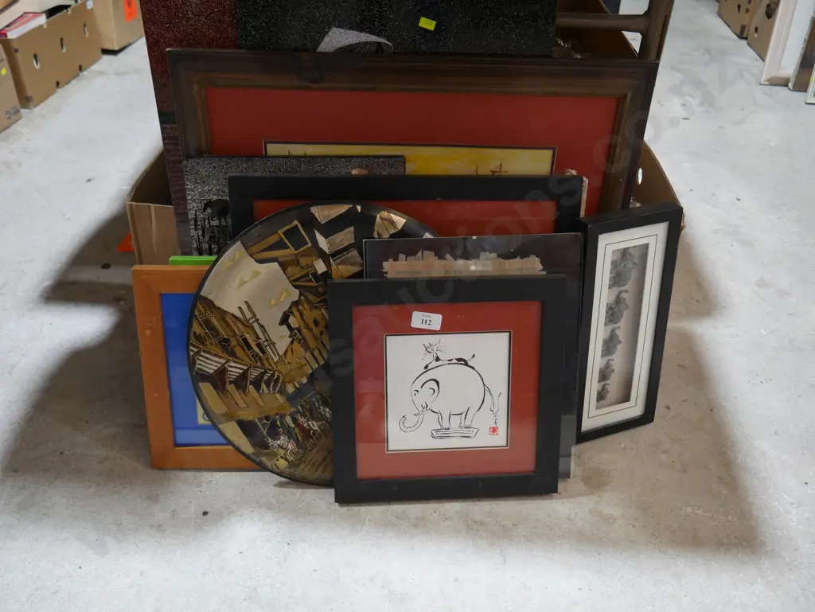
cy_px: 306
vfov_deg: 44.2
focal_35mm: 32
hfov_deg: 56.8
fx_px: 754
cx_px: 408
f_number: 3.6
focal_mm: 16
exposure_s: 1/60
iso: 400
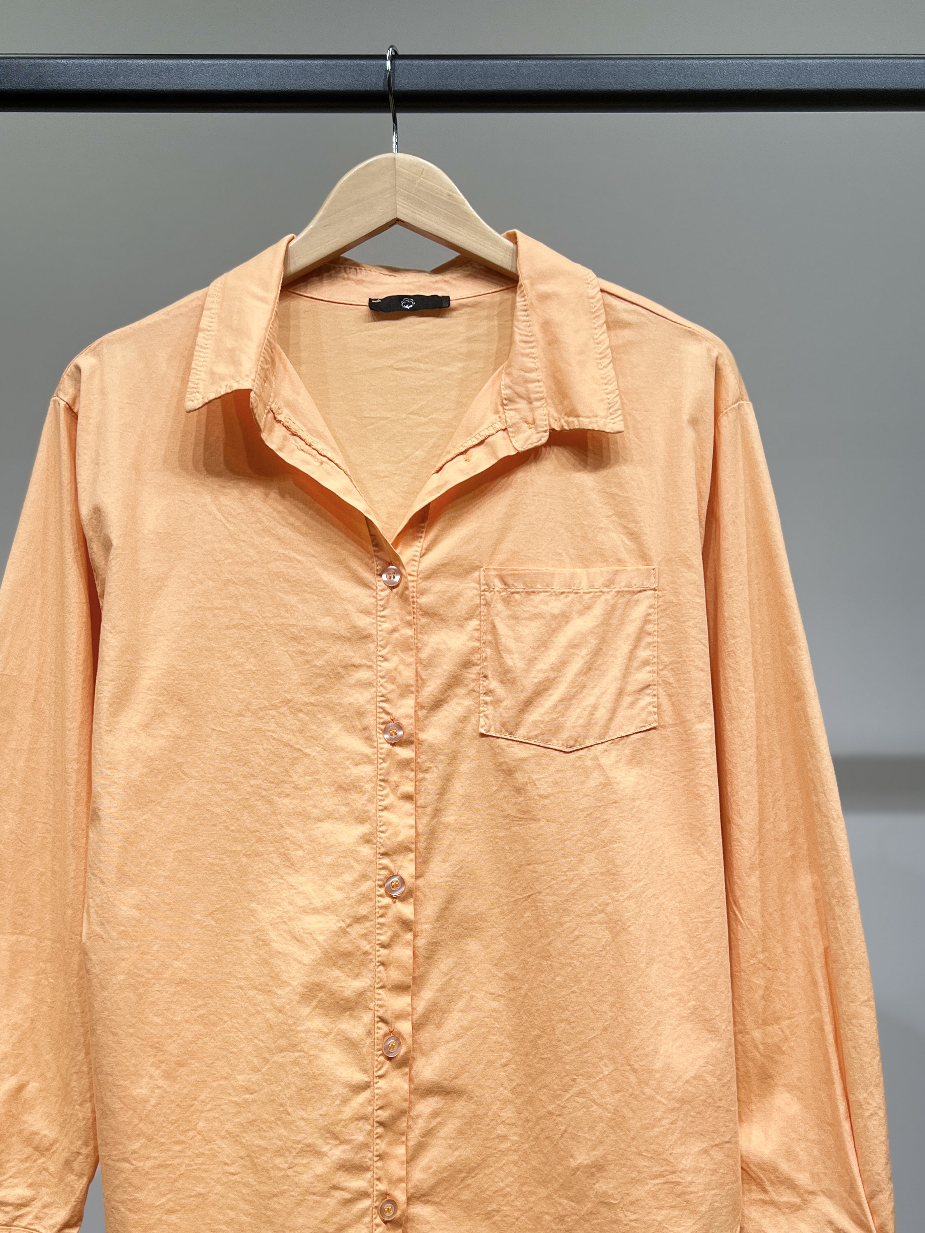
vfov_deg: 52.2
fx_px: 1247
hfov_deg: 40.6
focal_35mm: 35
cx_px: 396
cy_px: 749
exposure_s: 1/1079
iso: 50
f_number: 1.5
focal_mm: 5.7
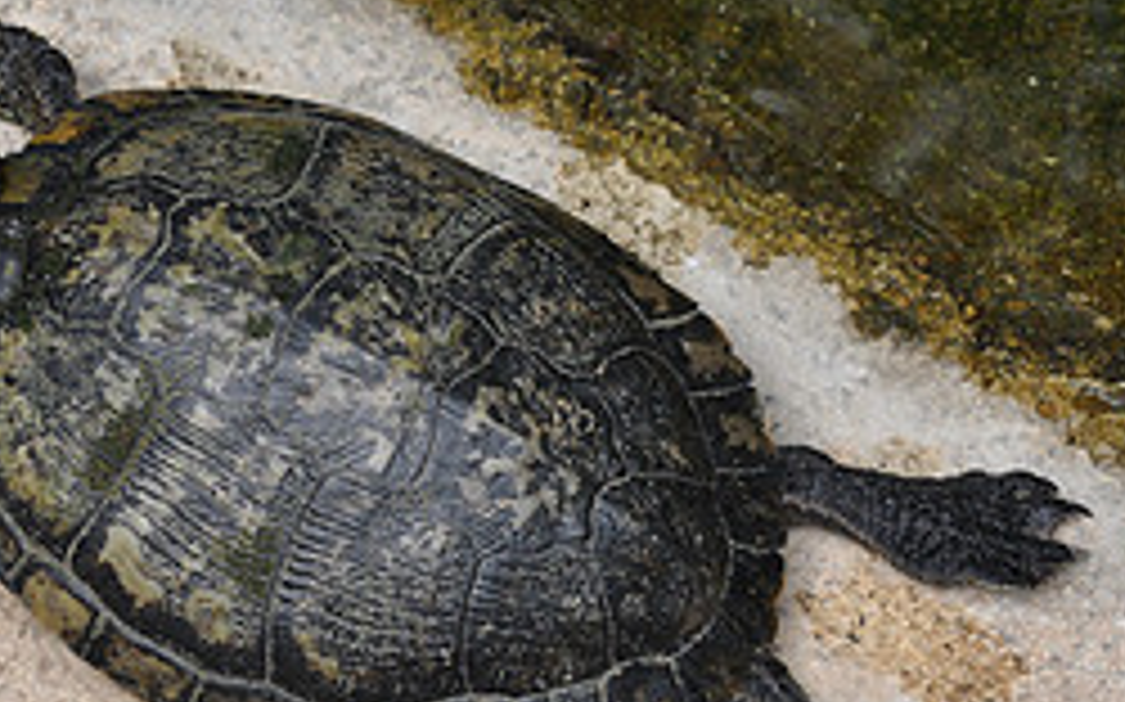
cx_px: 364
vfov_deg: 5.3
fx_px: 7600
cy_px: 457
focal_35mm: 248
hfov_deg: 8.5
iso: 250
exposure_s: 1/500
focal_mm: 70
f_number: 5.6
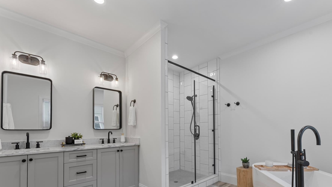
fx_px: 150
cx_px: 174
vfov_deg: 62.2
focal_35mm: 17
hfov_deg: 95.9
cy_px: 126
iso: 160
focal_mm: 14
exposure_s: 1/2
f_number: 9
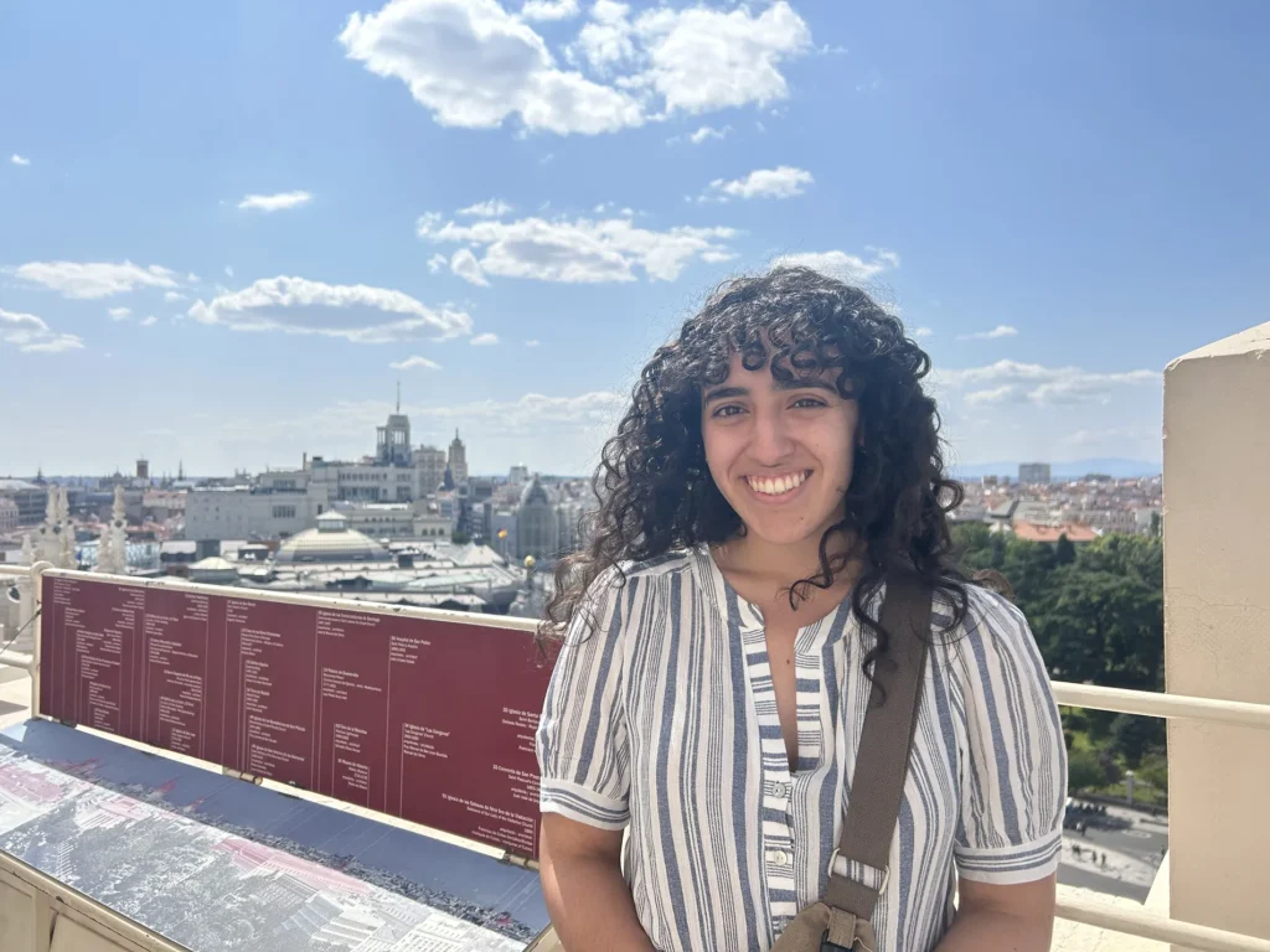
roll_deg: +0.4
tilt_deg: +1.5
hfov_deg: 67.3
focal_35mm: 26
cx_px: 635
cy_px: 476
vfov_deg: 53.1
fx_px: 954
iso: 50
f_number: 1.5
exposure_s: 1/6211
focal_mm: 5.7
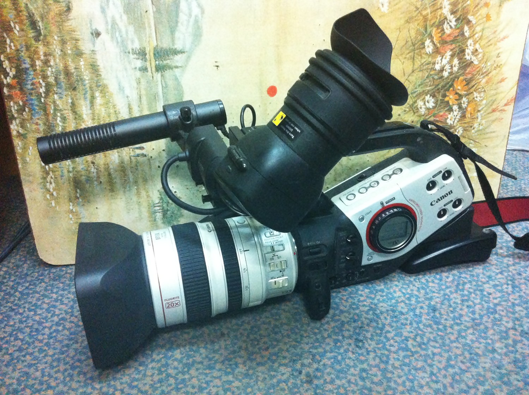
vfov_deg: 40.6
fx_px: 534
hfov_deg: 52.7
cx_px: 264
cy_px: 198
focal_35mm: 35
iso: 640
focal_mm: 3.85
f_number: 2.8
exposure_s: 1/17
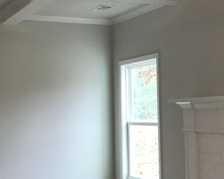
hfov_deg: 24.4
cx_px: 28
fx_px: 504
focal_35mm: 76
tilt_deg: +6.1
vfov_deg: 20.1
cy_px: 64
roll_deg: +1.1
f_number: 1.8
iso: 25
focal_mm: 3.99
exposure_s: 1/30
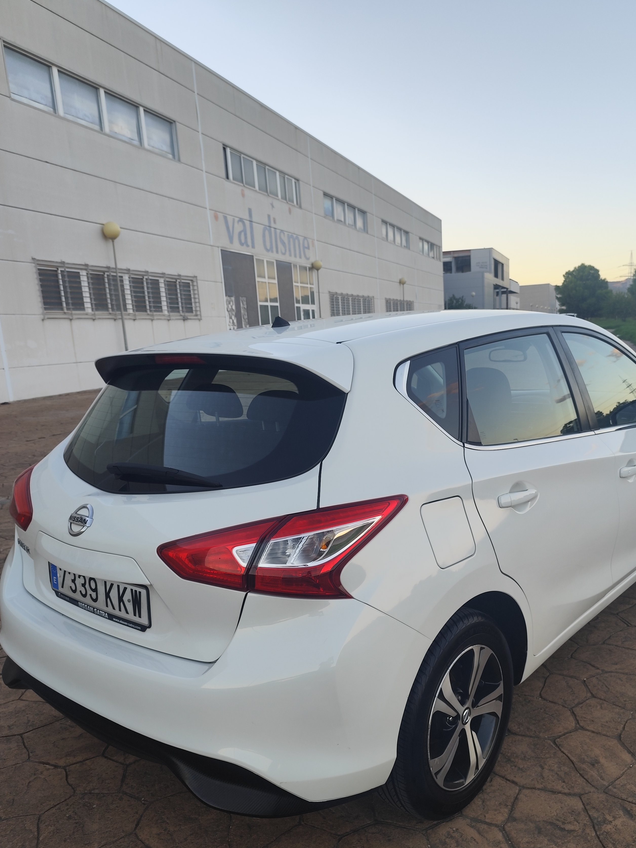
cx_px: 367
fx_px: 686
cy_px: 510
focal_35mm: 28
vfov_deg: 62.9
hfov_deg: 49.6
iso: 64
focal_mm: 6.14
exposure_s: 1/100
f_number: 1.65
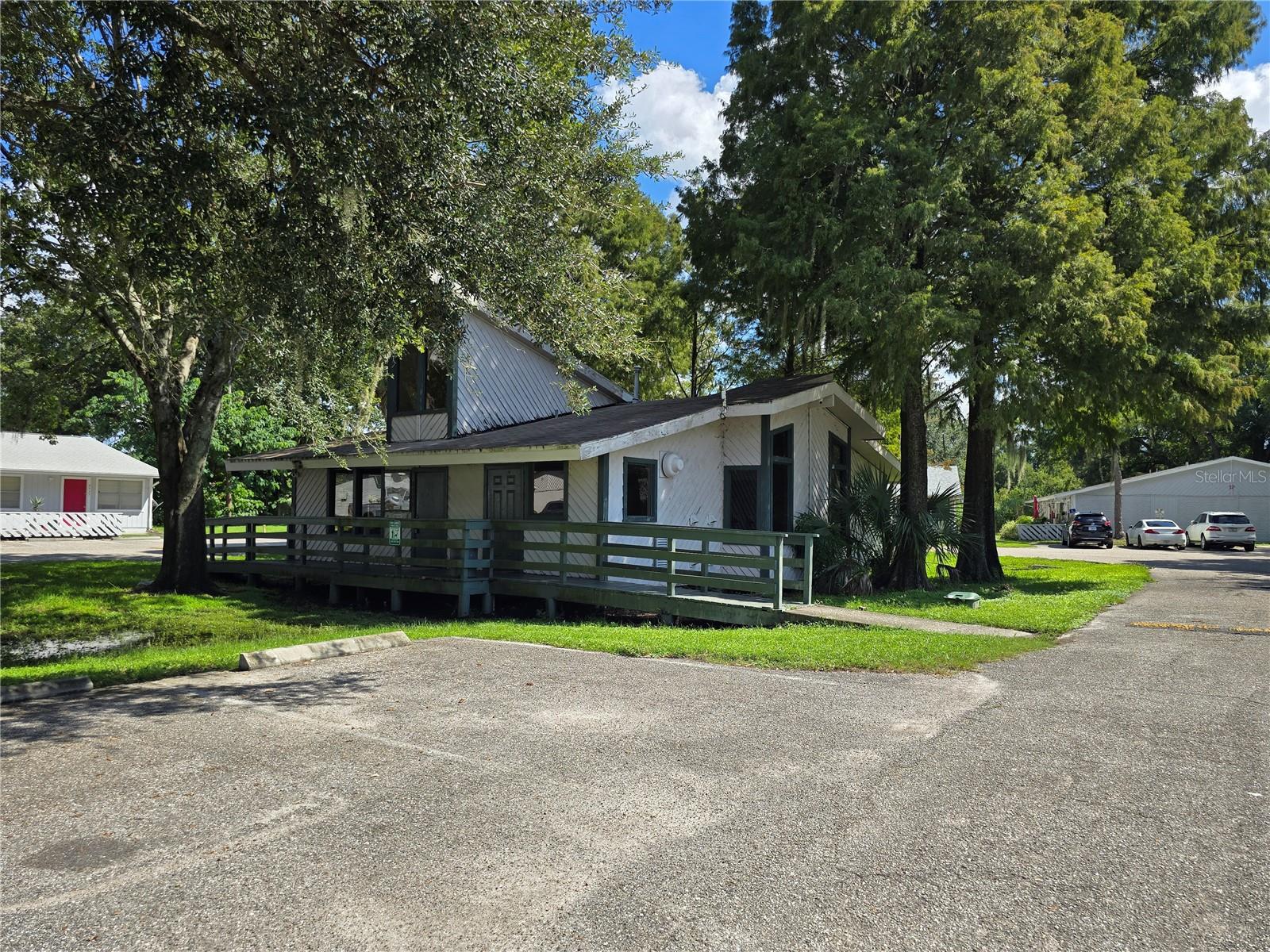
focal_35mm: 23
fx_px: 844
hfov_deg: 73.9
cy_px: 476
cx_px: 635
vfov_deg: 58.9
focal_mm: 6.3
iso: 12
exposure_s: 1/450
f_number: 1.7
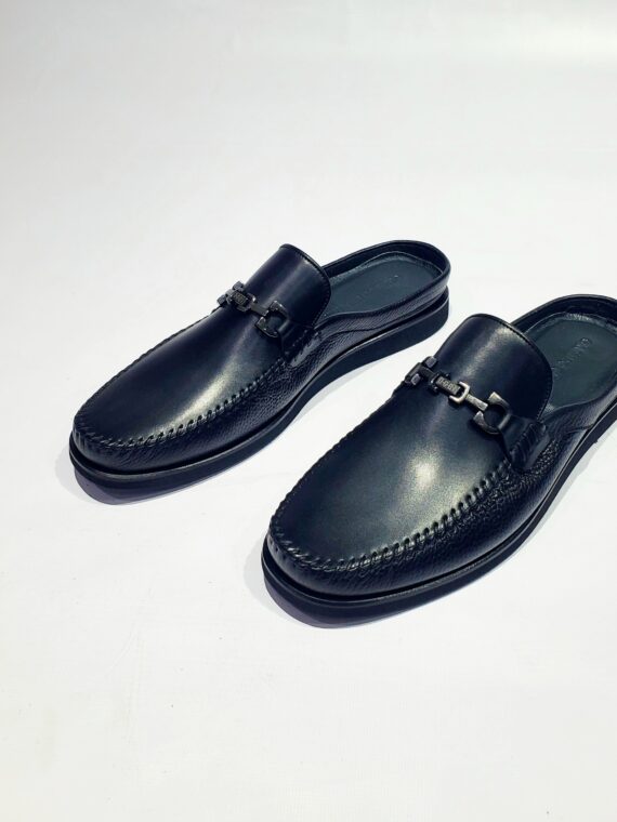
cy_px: 411
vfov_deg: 67.3
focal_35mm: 26
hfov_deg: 53.1
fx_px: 618
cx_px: 308
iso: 80
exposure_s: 1/100
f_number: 2.4
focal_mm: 4.3
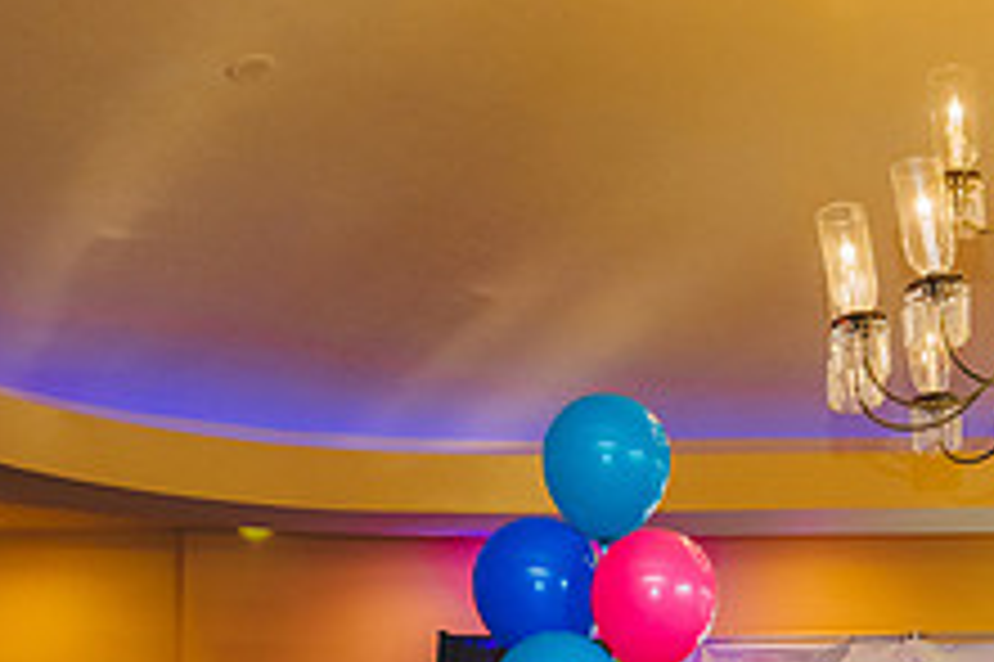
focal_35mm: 63
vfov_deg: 20.8
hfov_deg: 30.0
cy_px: 673
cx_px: 967
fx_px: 1738
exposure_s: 1/160
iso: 560
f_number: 3.5
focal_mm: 24
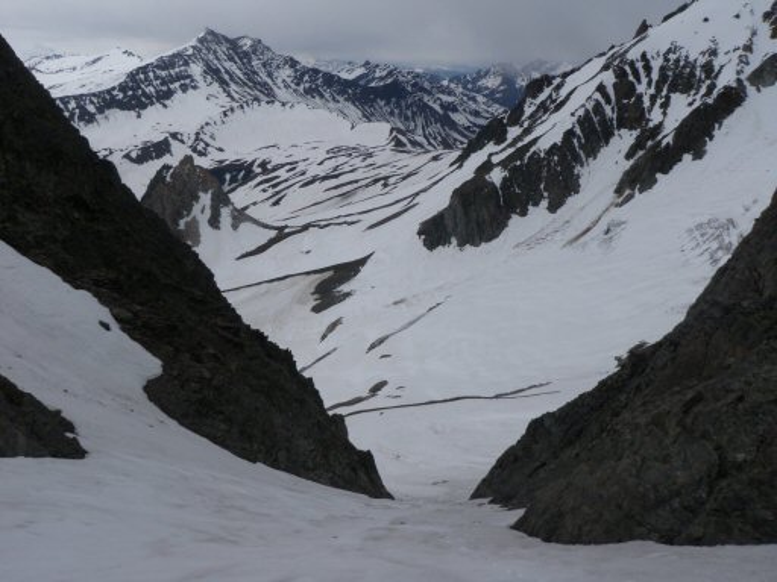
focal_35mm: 28
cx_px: 388
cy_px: 291
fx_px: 628
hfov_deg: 63.4
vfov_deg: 49.7
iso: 50
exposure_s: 1/250
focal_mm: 5
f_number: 5
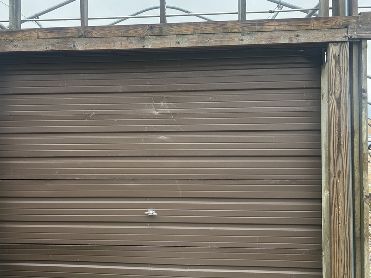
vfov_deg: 39.6
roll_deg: +0.5
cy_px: 128
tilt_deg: +1.7
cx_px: 145
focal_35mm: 36
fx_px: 386
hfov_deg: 51.0
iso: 50
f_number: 1.6
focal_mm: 5.96
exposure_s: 1/801
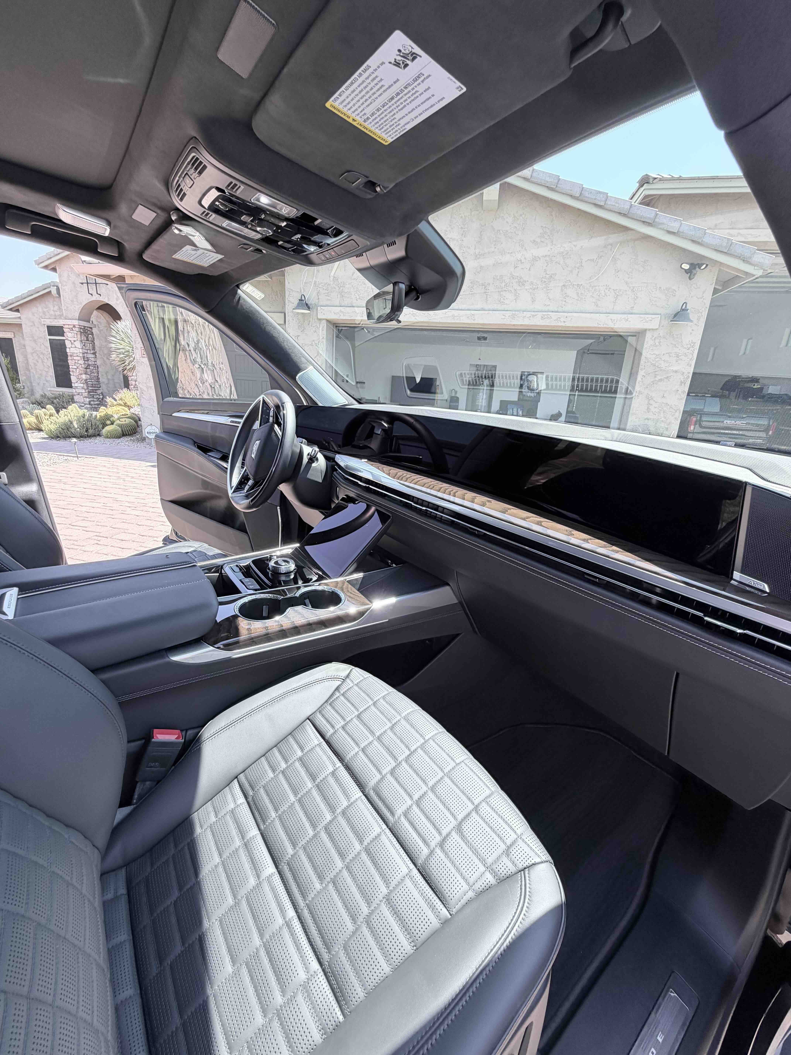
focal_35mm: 14
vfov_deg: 102.1
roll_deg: -4.6
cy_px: 528
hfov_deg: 85.7
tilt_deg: -16.5
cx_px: 396
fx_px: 427
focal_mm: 2.22
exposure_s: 1/200
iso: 50
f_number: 2.2
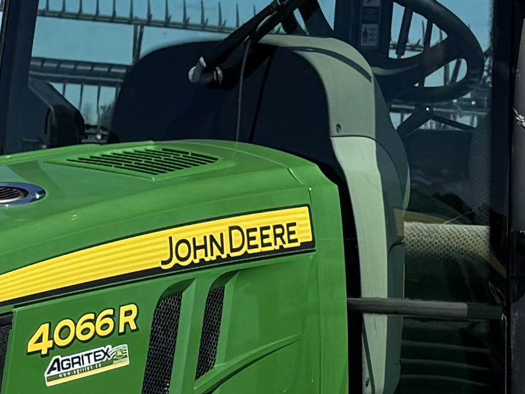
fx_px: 2427
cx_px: 213
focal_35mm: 160
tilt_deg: -6.7
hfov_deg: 12.3
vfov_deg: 9.2
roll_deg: -1.2
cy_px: 479
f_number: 1.78
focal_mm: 6.76
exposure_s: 1/5348
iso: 80
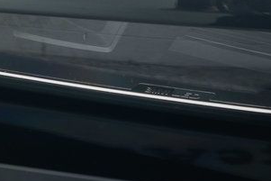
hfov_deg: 14.3
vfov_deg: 9.5
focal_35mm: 143
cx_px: 154
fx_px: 1077
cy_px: -4
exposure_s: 1/40
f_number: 3.2
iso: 250
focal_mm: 28
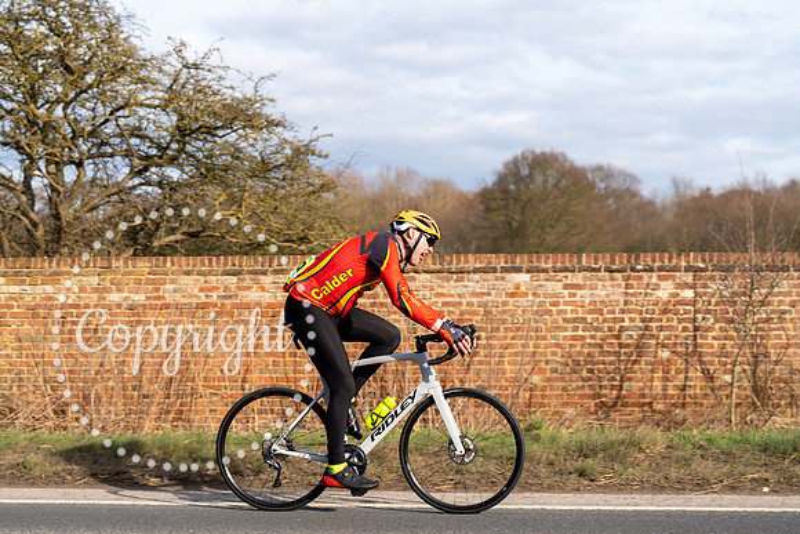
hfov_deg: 28.8
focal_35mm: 70
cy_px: 267
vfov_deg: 19.5
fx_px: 1556
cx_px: 400
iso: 100
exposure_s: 1/800
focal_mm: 70
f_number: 4
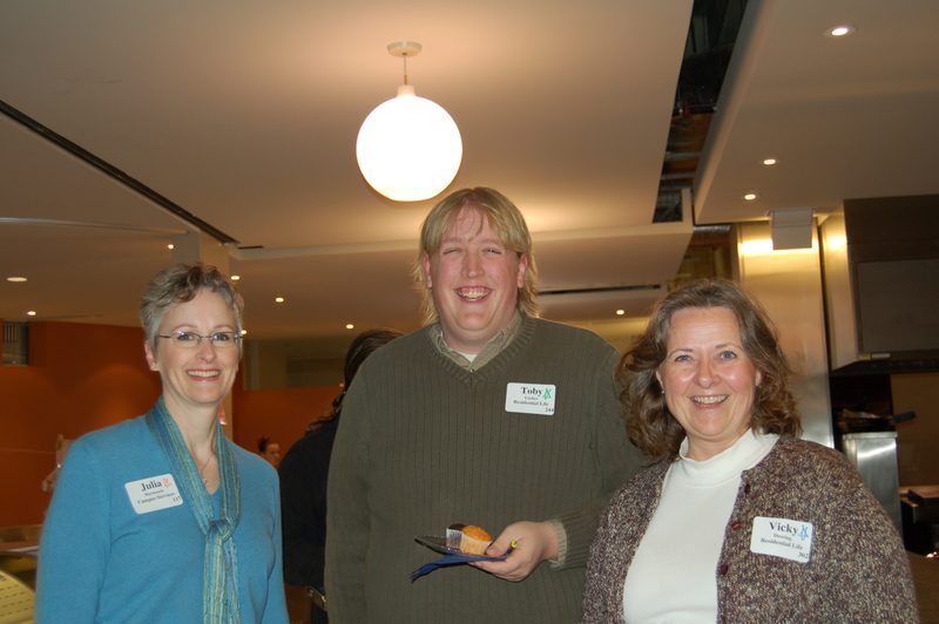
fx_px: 1251
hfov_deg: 41.1
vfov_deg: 28.0
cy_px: 312
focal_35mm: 48
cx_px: 470
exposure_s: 1/60
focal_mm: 32
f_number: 4.5
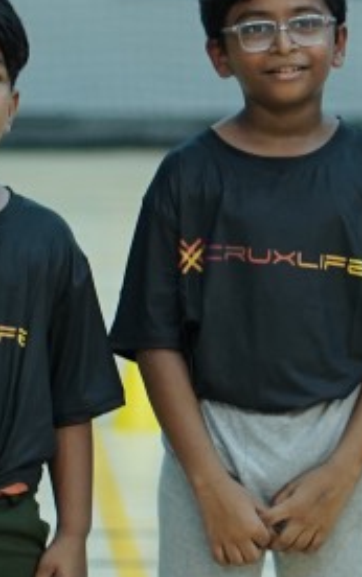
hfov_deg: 2.8
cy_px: 257
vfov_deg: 4.5
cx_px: 651
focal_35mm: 470
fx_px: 7404
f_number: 2
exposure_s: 1/125
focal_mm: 85
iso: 1600
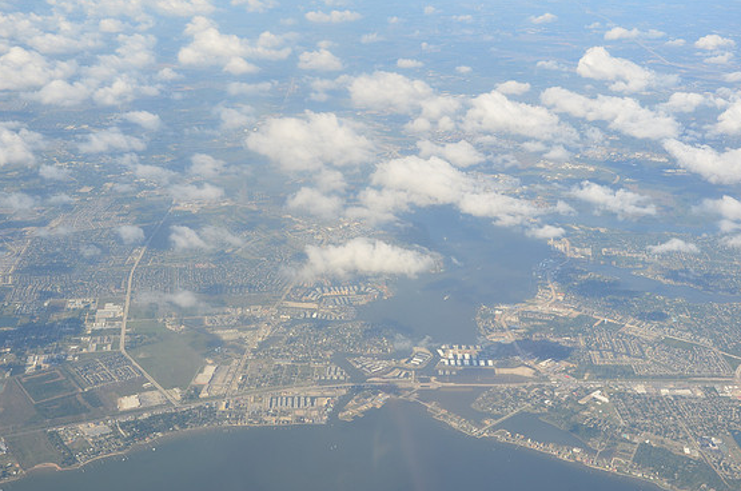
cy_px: 237
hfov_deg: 42.0
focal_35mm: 47
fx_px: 966
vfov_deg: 28.5
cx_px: 368
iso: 160
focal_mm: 30
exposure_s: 1/320
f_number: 9
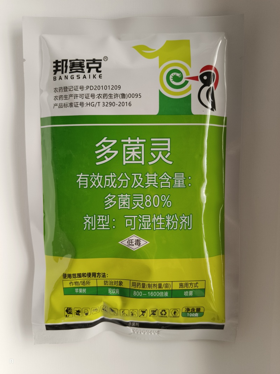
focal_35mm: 25
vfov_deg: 69.4
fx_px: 270
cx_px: 140
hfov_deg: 54.9
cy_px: 187
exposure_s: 1/33.3
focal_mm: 4.84
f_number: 1.79
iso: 821
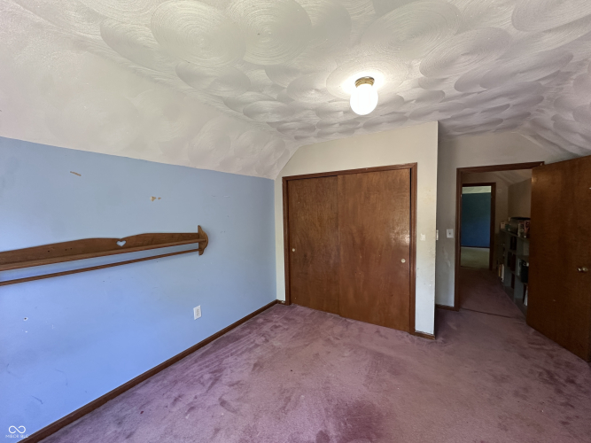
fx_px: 239
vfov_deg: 85.7
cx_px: 296
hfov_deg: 102.1
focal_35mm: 14
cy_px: 222
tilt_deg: -2.8
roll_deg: +0.5
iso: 200
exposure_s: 1/60
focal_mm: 2.22
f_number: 2.2
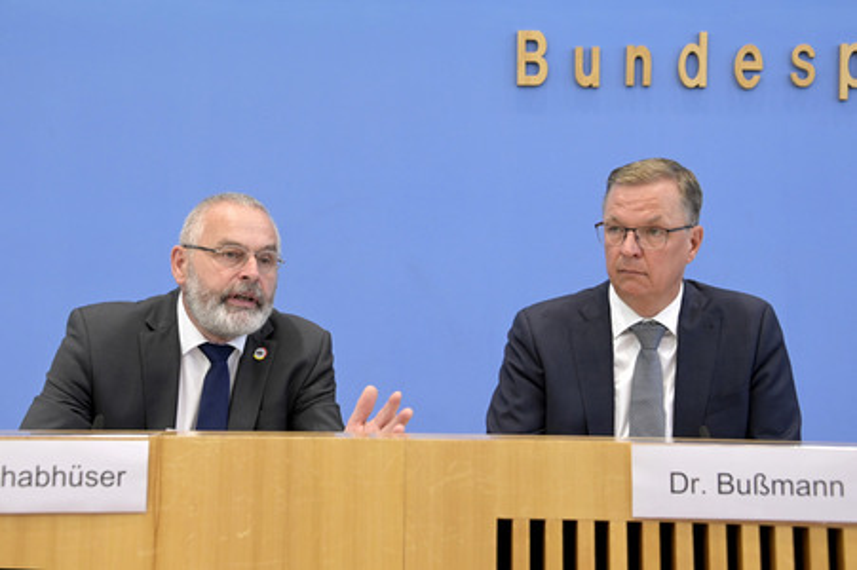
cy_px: 285
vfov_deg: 26.0
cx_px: 428
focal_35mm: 52
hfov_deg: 38.2
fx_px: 1237
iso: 4000
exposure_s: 1/400
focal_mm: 52
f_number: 5.6
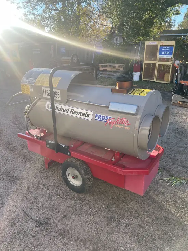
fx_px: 188
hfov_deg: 53.1
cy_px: 126
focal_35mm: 26
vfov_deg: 67.3
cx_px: 94
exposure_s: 1/720
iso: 32
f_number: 1.6
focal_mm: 4.2
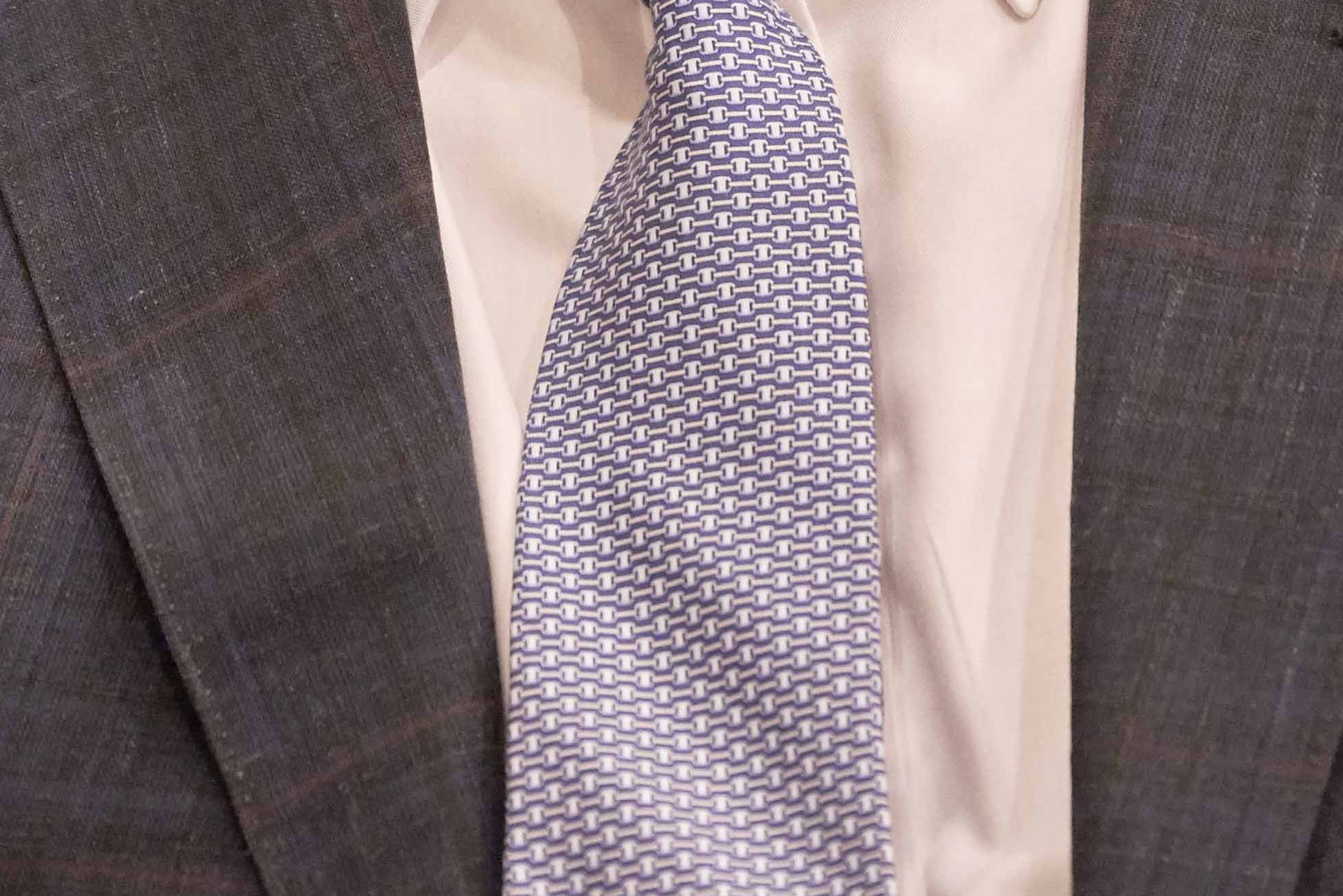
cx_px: 896
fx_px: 10558
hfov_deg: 7.3
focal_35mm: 283
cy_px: -706
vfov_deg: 4.8
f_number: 2.8
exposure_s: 1/125
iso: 1000
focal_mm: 70
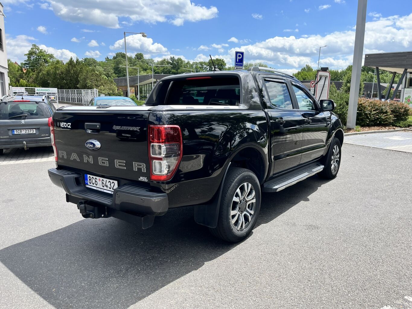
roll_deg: -1.8
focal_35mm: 26
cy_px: 154
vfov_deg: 53.1
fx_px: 309
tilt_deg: -12.8
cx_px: 206
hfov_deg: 67.3
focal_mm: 5.1
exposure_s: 1/2571
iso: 50
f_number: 1.6
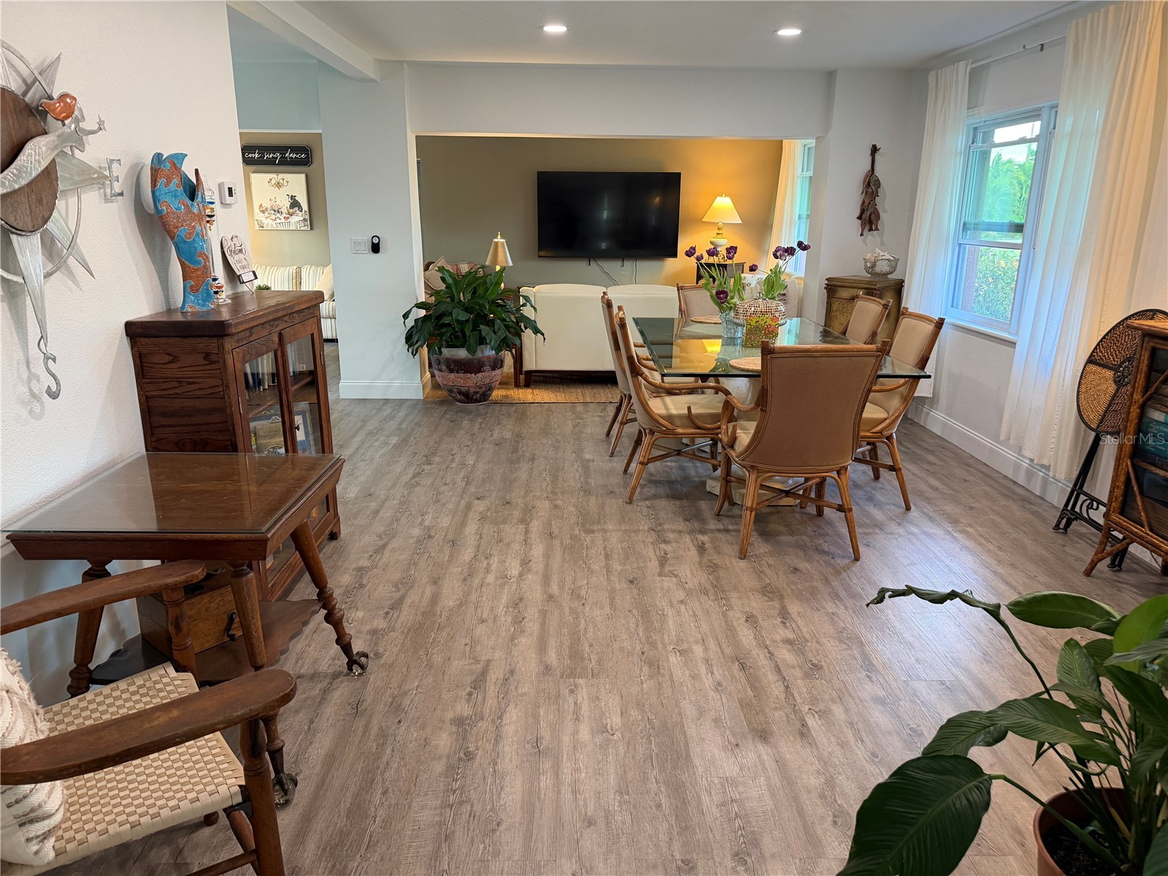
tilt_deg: -15.5
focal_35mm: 24
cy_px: 438
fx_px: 810
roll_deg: -0.9
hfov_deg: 71.6
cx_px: 584
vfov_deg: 56.8
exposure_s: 1/60
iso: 250
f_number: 1.78
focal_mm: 6.76
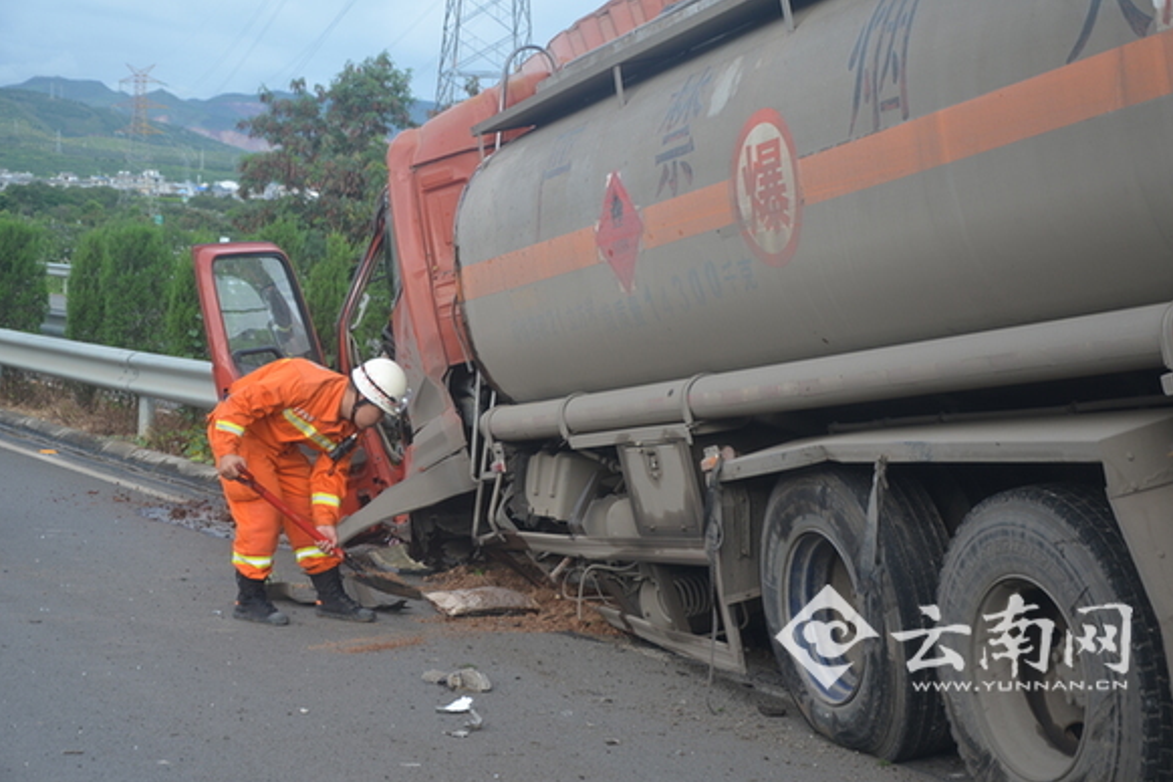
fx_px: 2378
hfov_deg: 27.7
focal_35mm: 73
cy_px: 389
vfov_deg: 18.7
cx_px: 585
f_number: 5.6
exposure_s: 1/125
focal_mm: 48
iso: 220
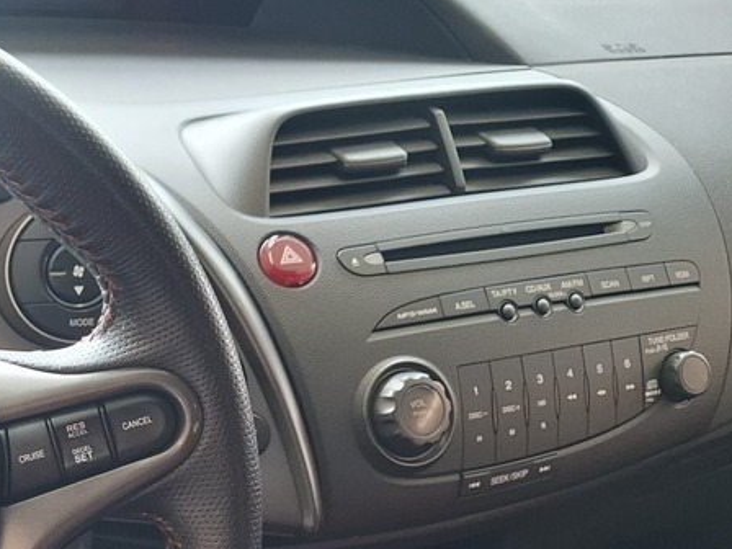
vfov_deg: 19.0
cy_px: 621
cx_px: -149
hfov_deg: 23.9
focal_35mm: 74
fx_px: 1565
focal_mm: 5.54
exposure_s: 1/100
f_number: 1.8
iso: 250
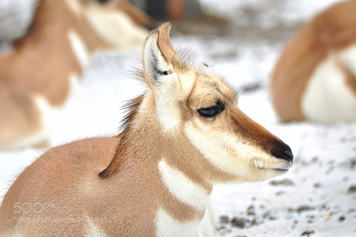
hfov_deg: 2.8
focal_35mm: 750
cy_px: 118
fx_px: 7408
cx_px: 178
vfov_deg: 1.8
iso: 200
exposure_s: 1/125
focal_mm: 500
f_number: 6.3
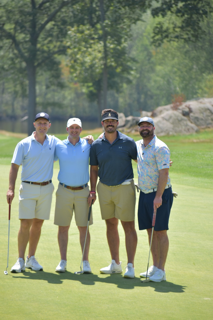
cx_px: 106
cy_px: 160
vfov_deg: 7.4
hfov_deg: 5.0
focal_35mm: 278
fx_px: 2463
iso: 200
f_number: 5.6
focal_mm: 185
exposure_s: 1/640
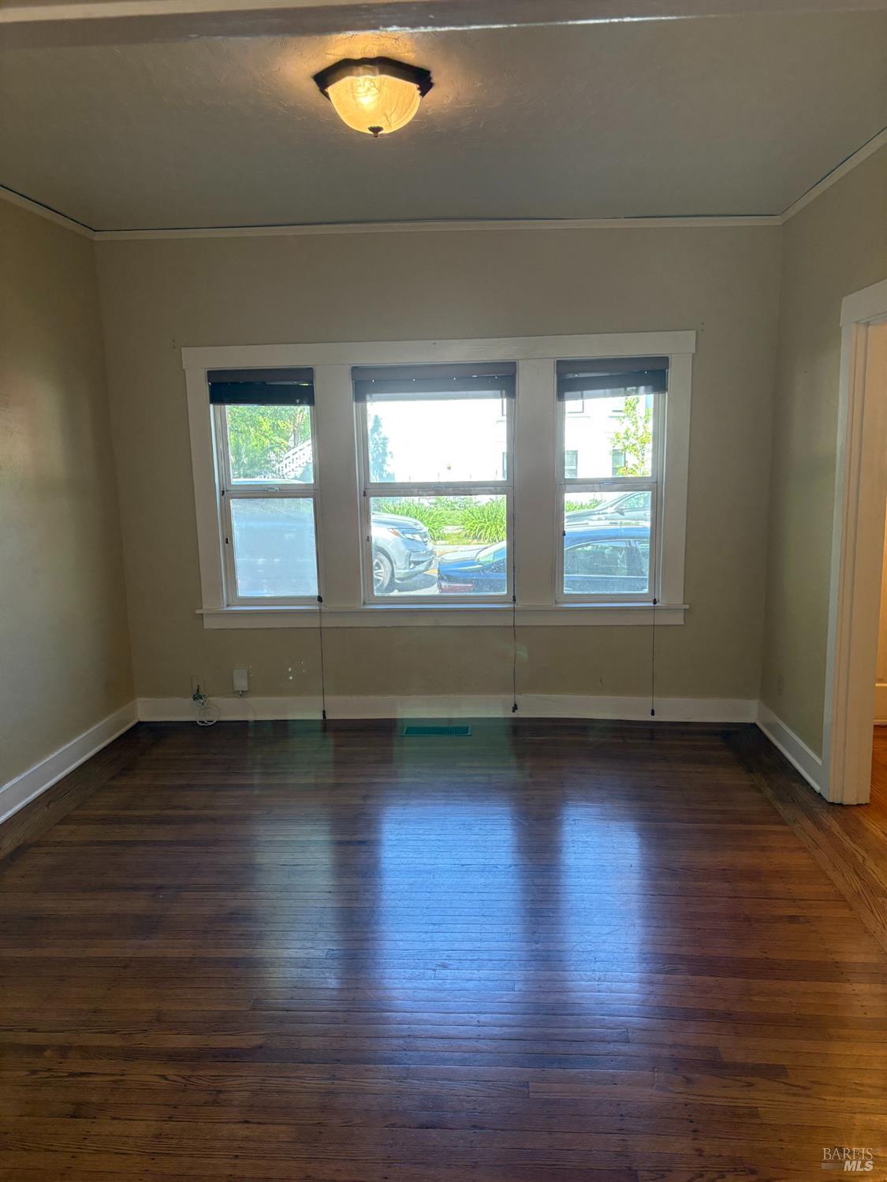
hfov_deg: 53.1
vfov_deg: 67.3
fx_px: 888
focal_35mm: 26
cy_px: 591
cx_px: 444
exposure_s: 1/132
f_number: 1.6
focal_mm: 5.96
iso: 125
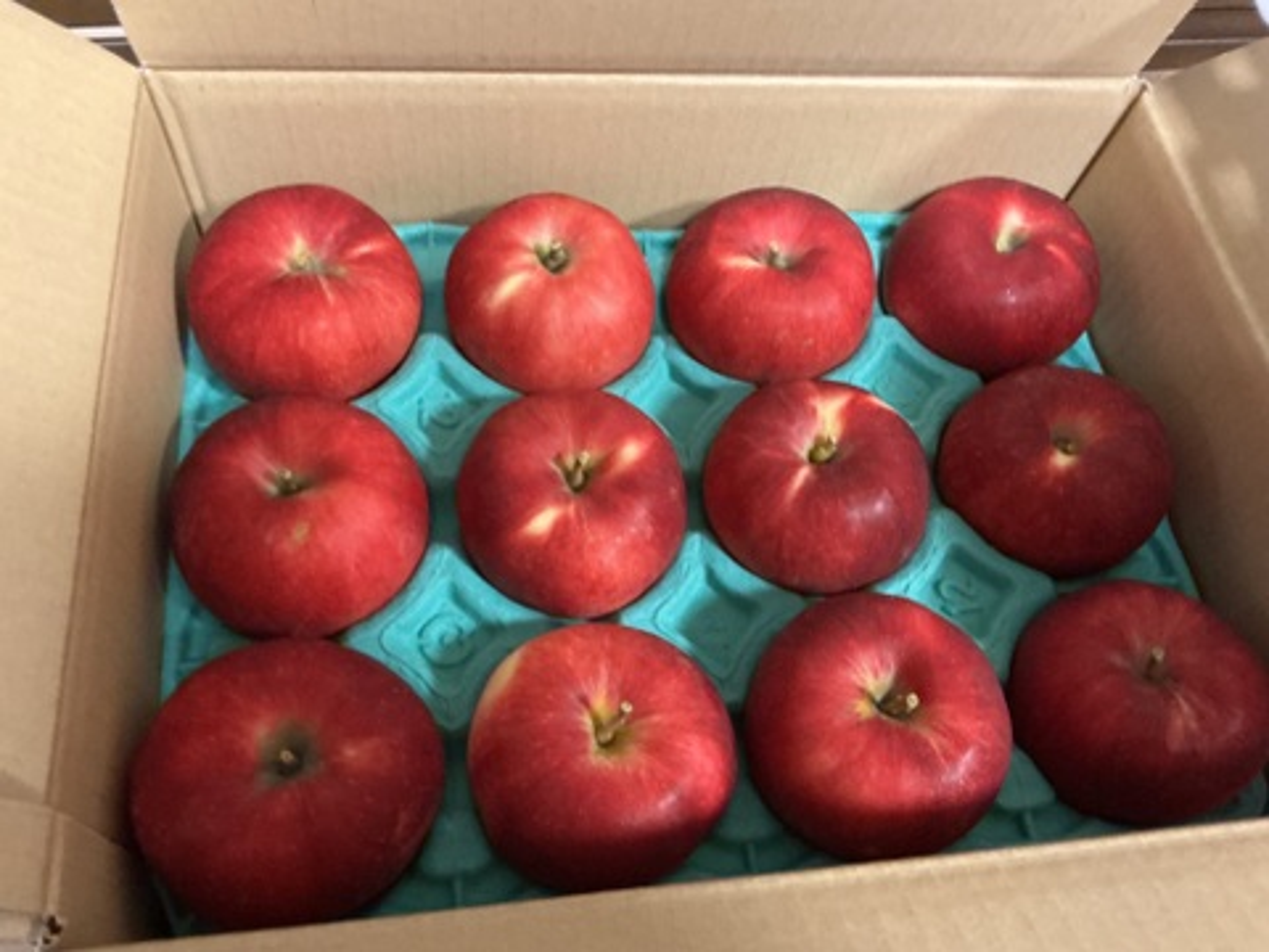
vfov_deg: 48.2
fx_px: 1063
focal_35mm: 29
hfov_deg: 61.7
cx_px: 634
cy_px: 476
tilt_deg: -60.0
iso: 500
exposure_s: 1/30
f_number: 1.8
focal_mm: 3
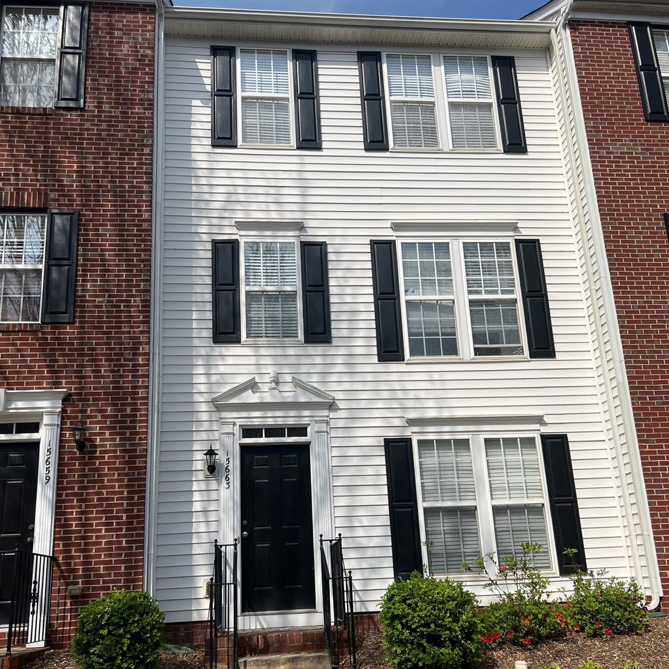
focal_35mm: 31
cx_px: 334
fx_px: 678
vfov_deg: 52.2
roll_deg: +1.2
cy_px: 396
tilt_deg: +15.0
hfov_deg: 52.5
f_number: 1.5
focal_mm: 5.7
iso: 50
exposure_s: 1/6993
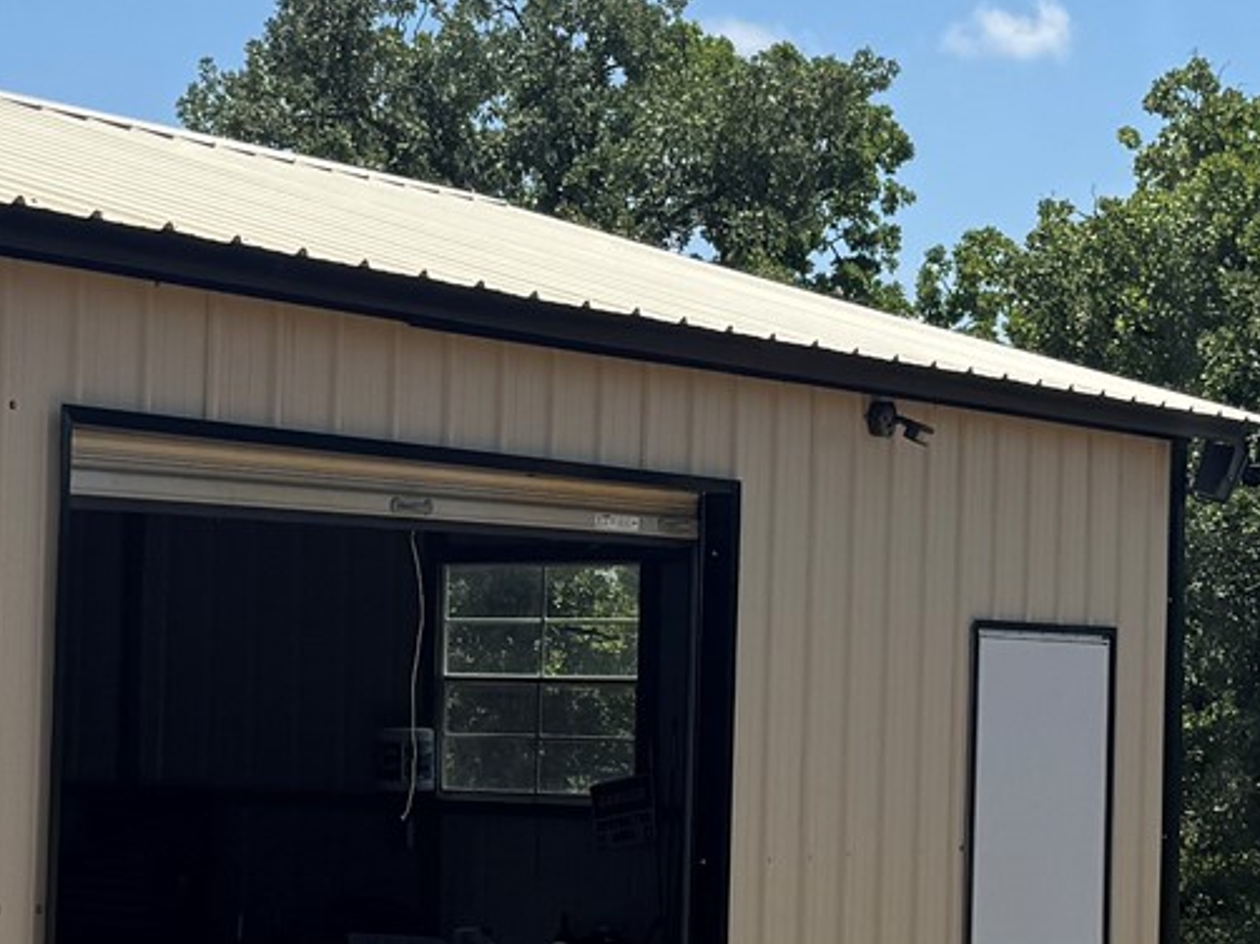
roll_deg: -1.0
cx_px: 464
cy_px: 615
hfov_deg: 20.0
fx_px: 3565
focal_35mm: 98
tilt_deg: +2.0
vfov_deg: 15.1
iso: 80
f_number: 1.78
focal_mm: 6.76
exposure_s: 1/4608
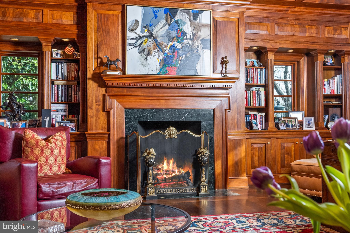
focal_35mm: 37
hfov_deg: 51.9
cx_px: 175
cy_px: 116
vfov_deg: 36.0
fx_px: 360
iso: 250
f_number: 8
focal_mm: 37
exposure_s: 1/100
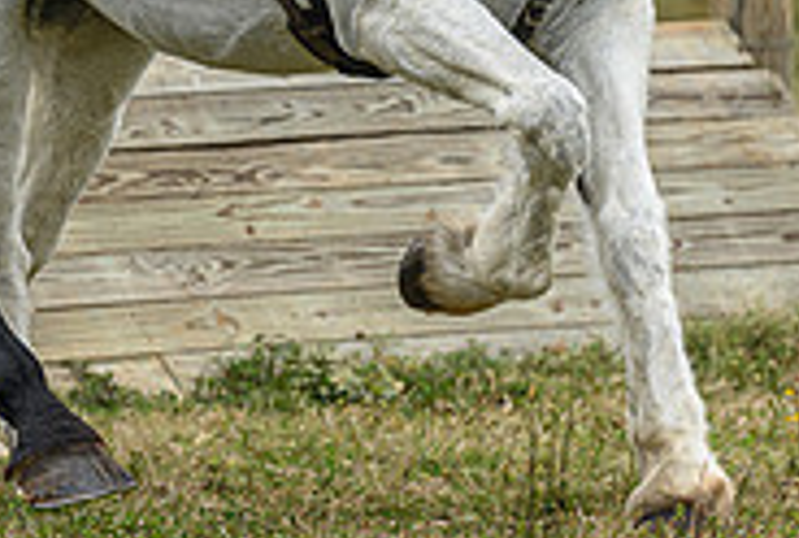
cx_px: 38
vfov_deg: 3.0
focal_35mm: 455
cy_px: -33
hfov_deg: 4.5
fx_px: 10132
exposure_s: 1/800
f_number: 3.5
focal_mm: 120
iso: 500
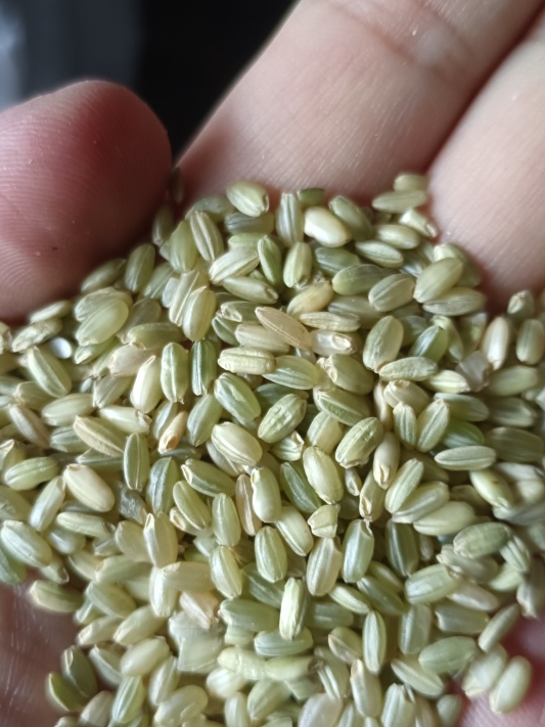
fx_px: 819
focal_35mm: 39
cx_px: 268
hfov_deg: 36.8
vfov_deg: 47.8
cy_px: 398
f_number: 1.8
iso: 839
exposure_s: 1/33.3
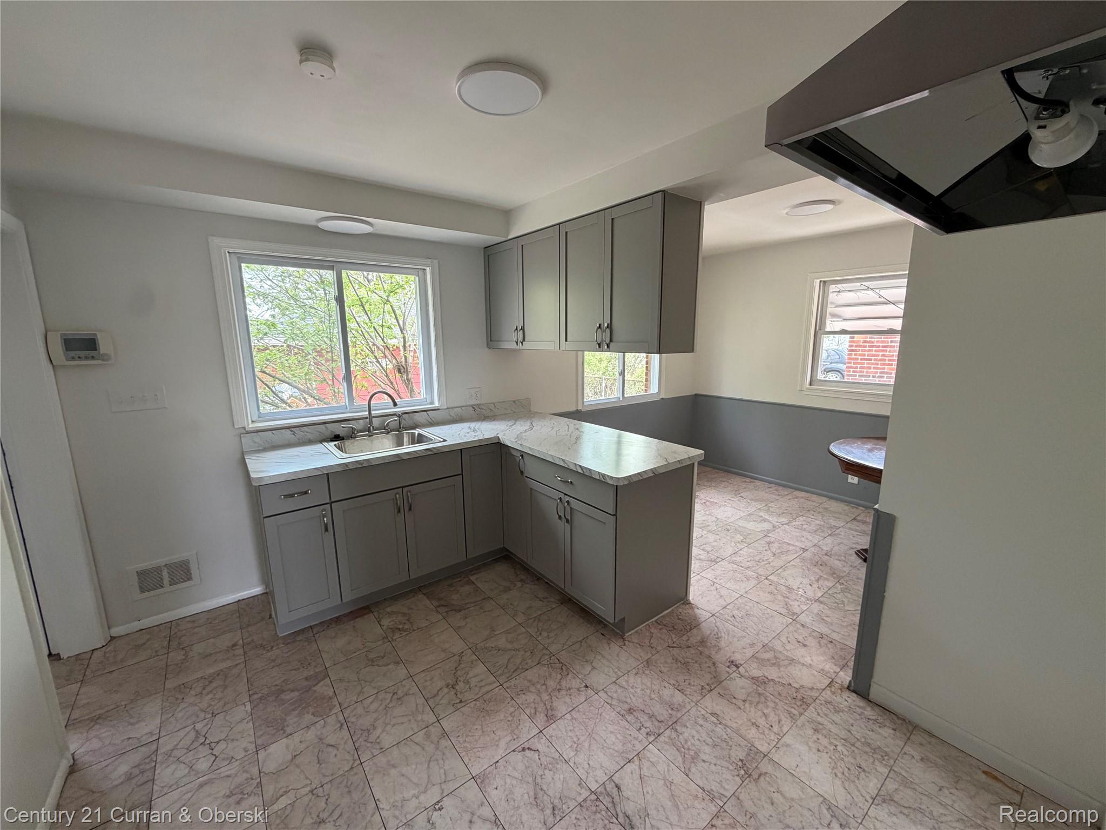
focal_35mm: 14
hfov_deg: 102.1
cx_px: 553
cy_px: 415
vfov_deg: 85.7
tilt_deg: -10.0
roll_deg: +0.1
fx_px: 447
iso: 250
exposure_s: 1/121
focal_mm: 2.22
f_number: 2.2
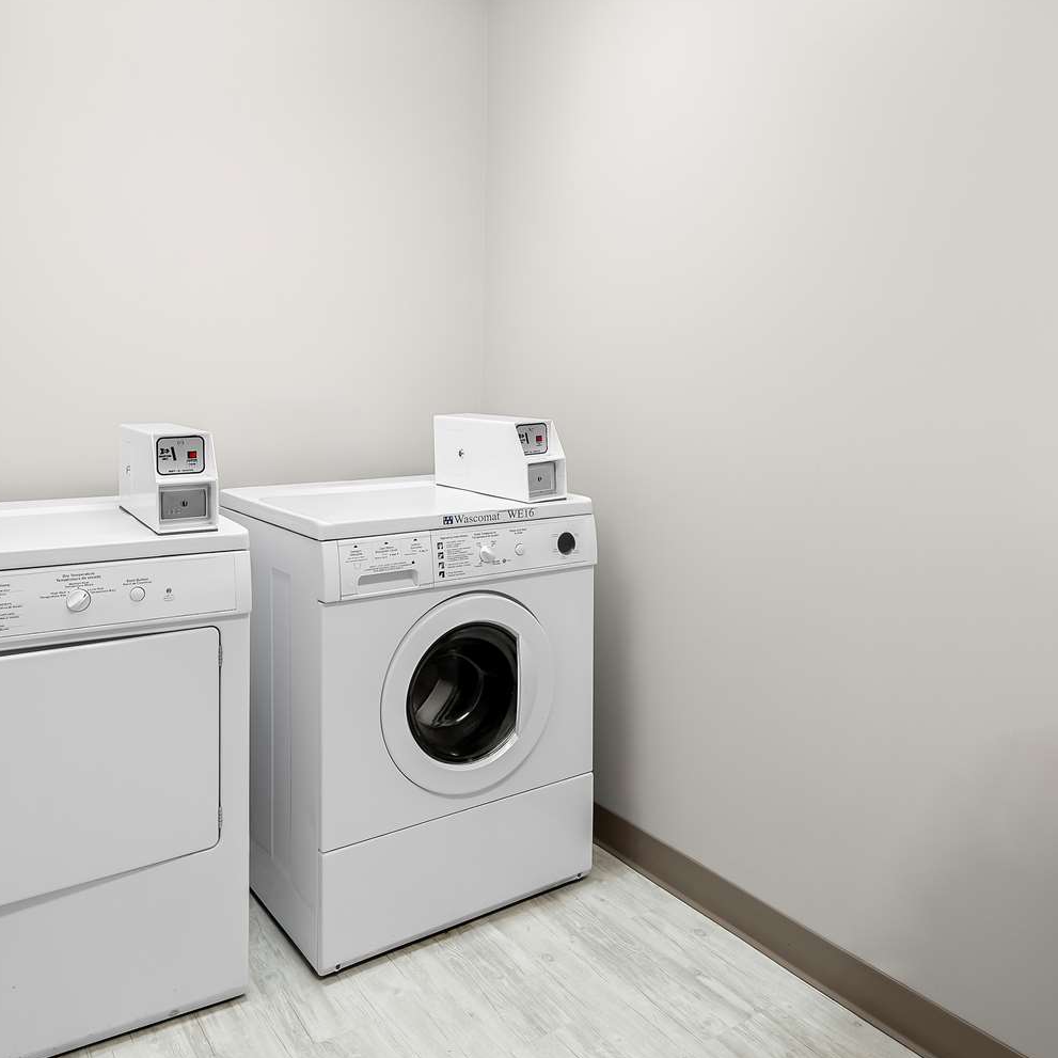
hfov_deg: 76.0
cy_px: 527
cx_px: 290
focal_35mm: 18
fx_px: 622
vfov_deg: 80.7
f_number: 8
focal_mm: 14
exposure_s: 1/2.5
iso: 200
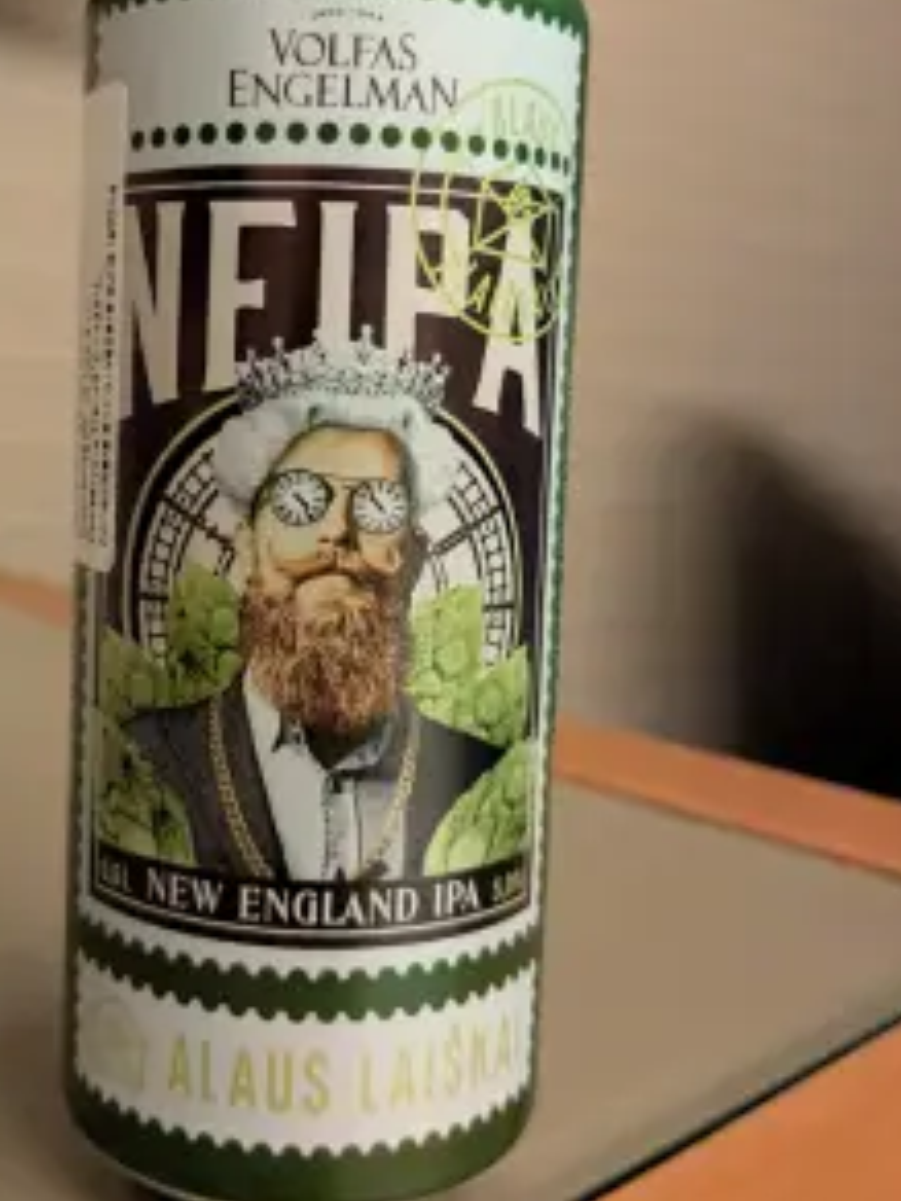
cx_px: 309
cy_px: 514
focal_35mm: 37
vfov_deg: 50.0
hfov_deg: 38.3
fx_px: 1284
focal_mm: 4.38
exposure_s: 1/99.9
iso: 2272
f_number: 1.73
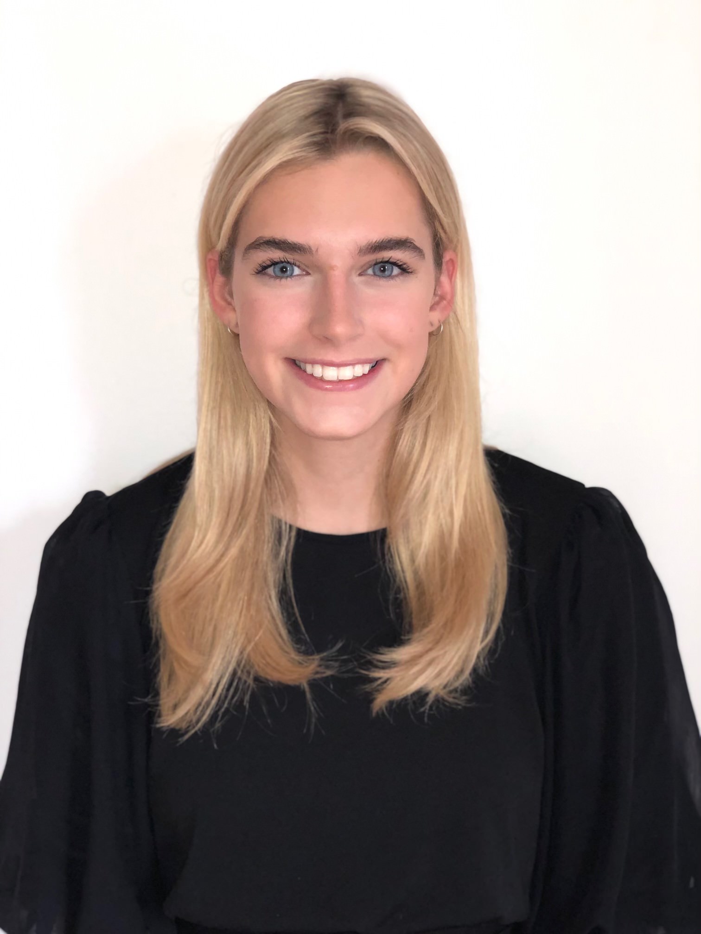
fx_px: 1404
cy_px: 467
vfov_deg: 36.8
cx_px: 350
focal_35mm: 52
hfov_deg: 28.0
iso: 100
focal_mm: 6
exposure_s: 1/30
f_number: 2.4
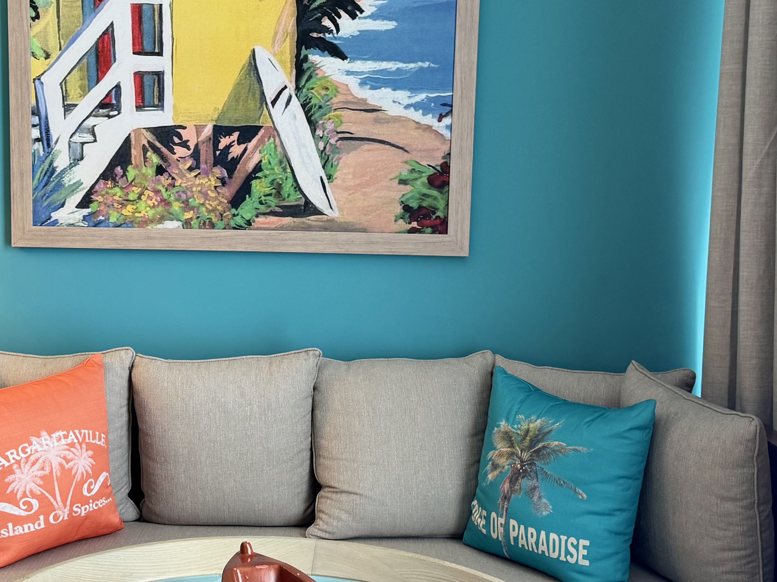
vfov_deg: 26.1
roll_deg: -0.2
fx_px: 1257
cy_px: 280
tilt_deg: -8.0
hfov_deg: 34.0
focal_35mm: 56
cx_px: 245
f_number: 1.78
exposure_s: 1/60
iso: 125
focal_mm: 6.76
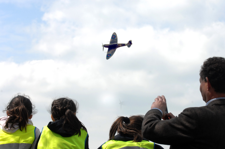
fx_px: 936
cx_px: 112
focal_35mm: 150
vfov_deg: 9.1
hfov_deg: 13.7
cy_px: 74
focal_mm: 100
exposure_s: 1/400
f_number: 13
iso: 400
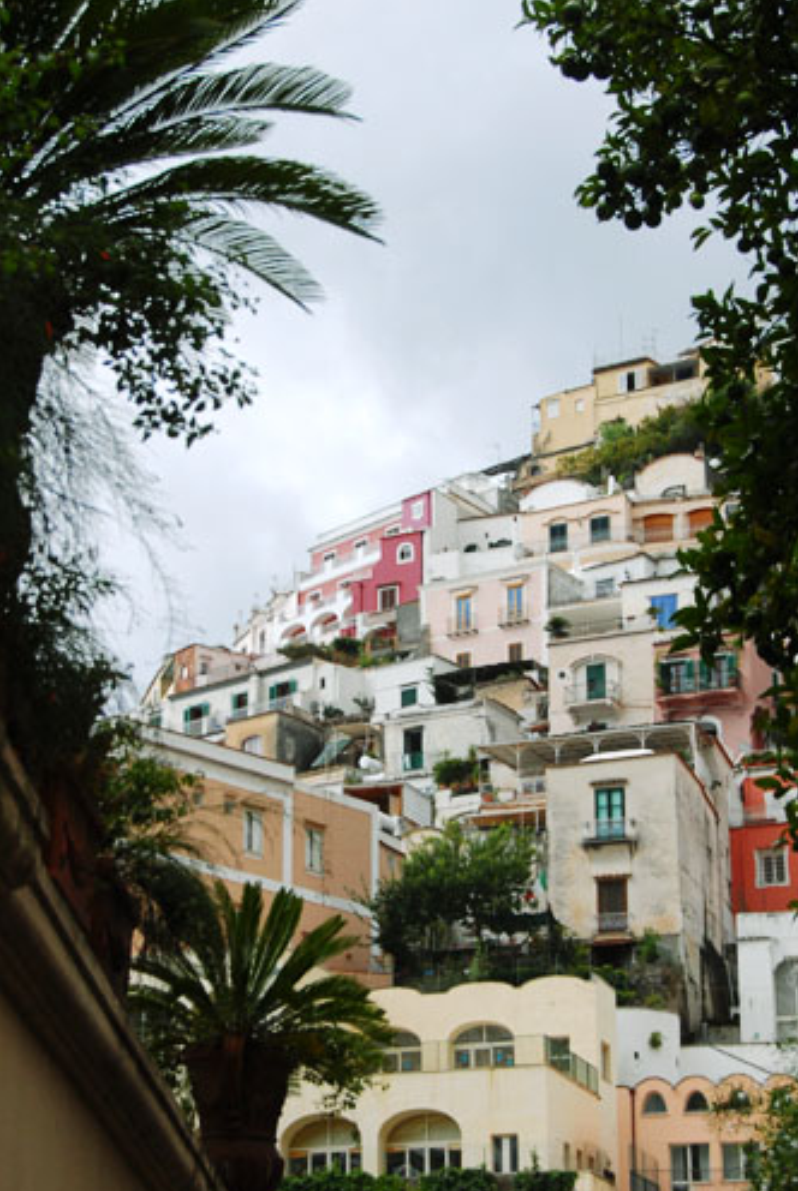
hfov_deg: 18.2
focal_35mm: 75
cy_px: 740
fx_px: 2487
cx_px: 362
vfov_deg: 26.9
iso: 160
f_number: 6.3
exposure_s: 1/500
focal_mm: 40
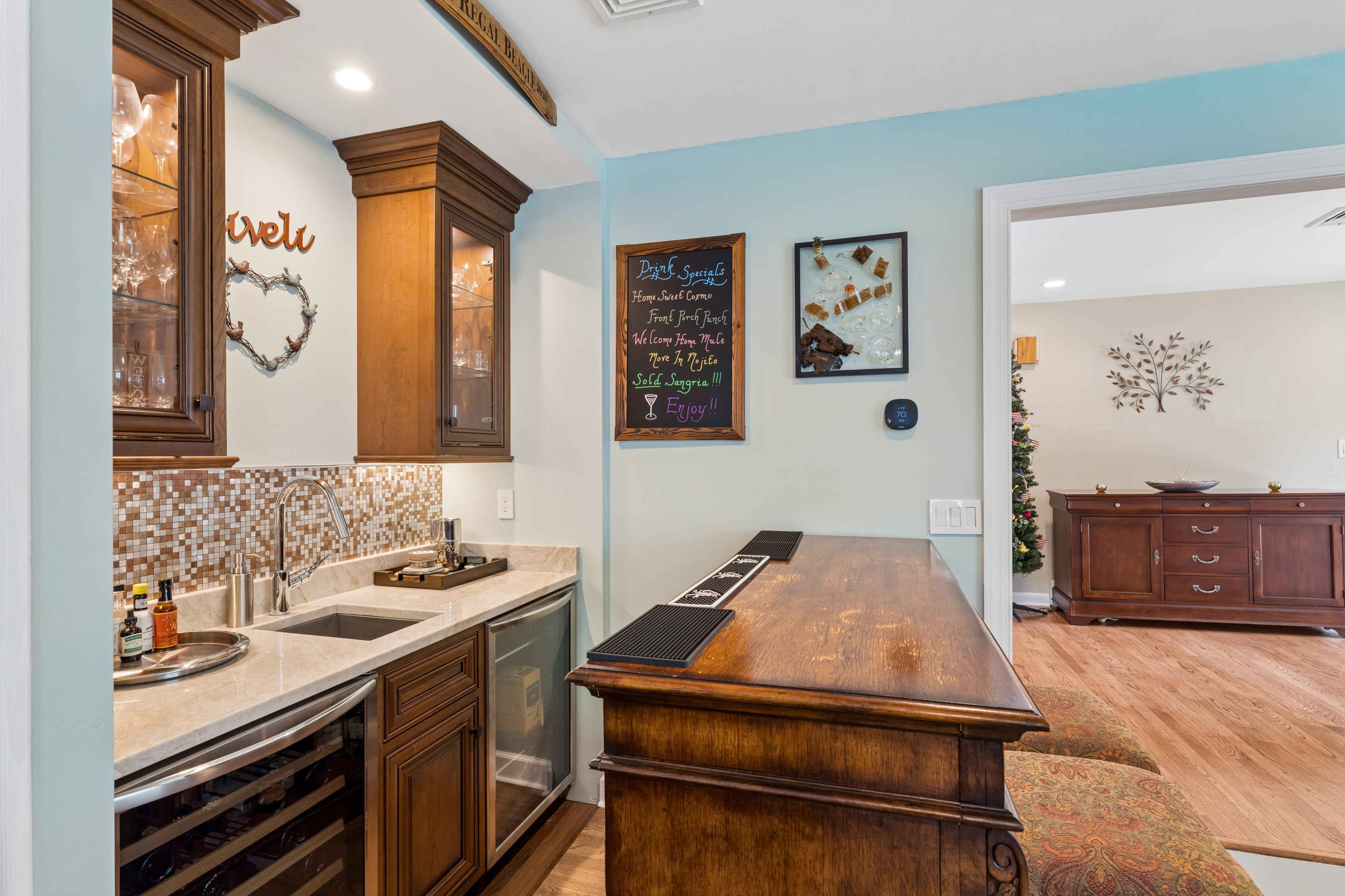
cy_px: 448
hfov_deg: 92.9
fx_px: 639
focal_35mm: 17
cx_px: 672
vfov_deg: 70.1
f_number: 13
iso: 400
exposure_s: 1/4
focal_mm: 17.1
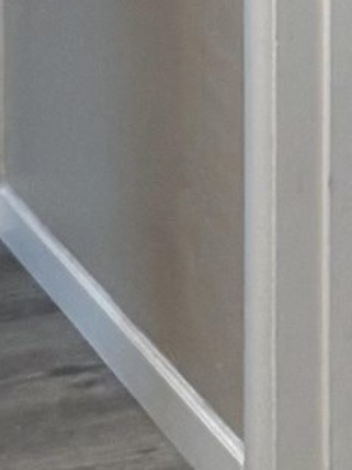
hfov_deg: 8.2
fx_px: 2415
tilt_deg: -3.2
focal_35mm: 178
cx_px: 526
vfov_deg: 10.3
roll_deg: +0.0
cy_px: -447
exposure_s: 1/120
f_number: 1.78
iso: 250
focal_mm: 6.76
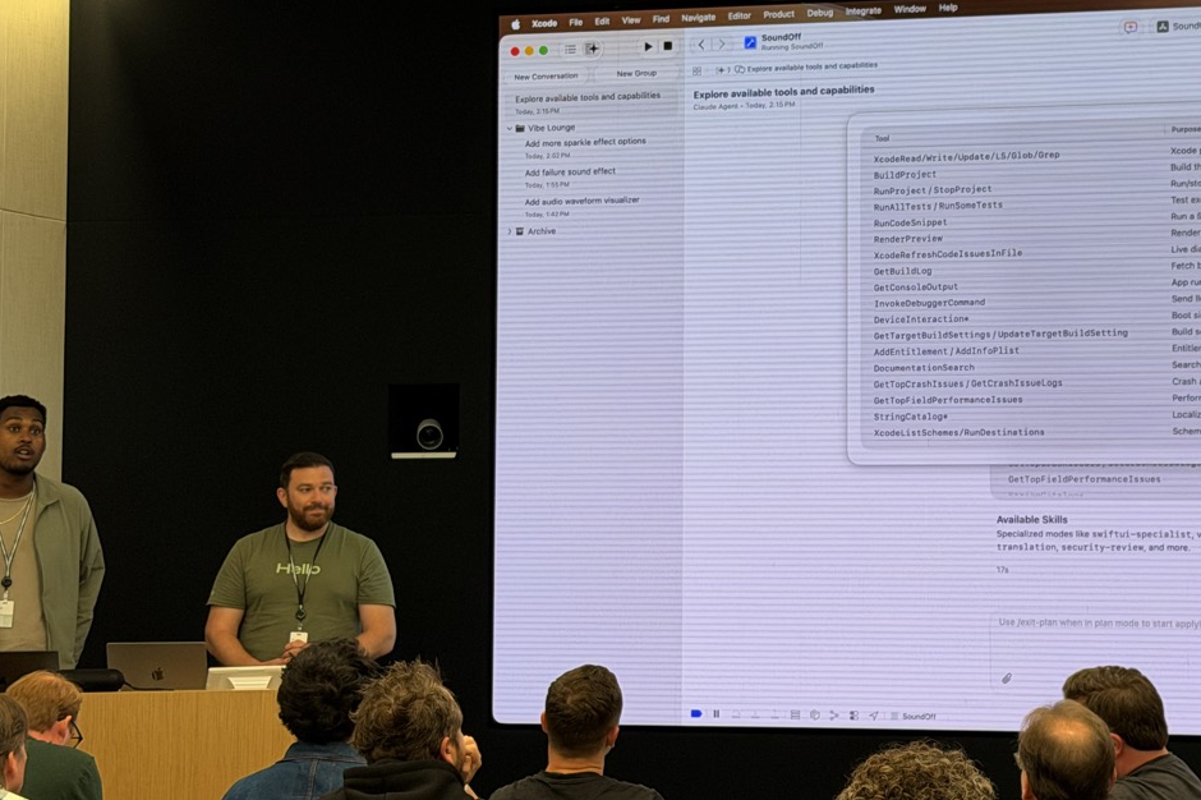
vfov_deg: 16.0
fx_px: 2835
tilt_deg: +4.1
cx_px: 914
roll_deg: -0.3
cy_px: 291
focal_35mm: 85
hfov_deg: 23.7
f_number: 1.78
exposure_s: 1/75
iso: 50
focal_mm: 6.76
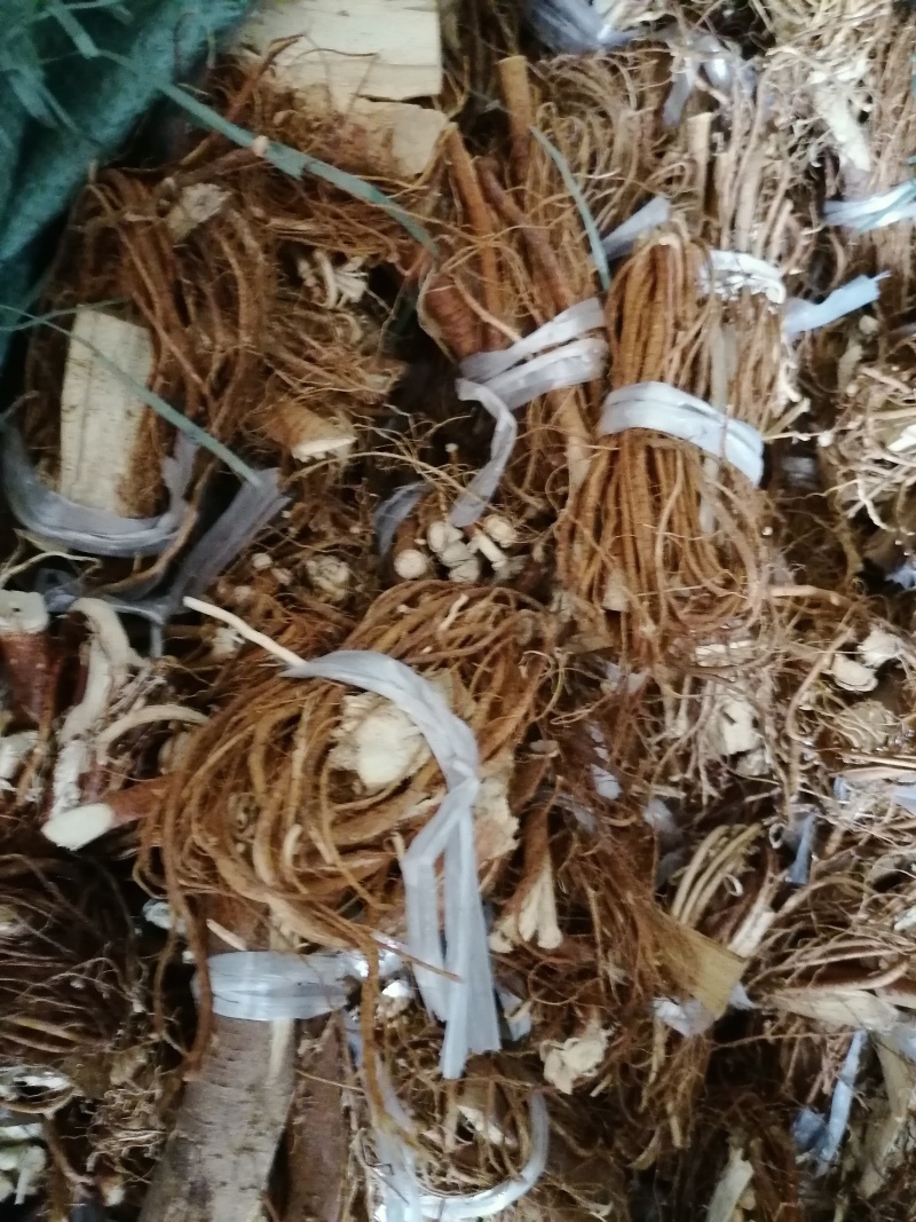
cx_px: 458
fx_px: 953
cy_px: 611
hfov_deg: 51.3
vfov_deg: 65.3
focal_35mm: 27
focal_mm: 5.3
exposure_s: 1/14.3
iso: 2000
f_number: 1.8
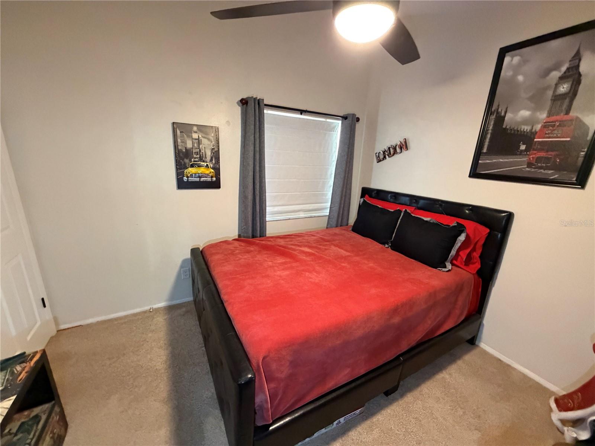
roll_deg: -2.1
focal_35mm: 14
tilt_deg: -15.1
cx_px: 298
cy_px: 223
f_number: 2.2
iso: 800
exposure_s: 1/60
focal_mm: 2.22
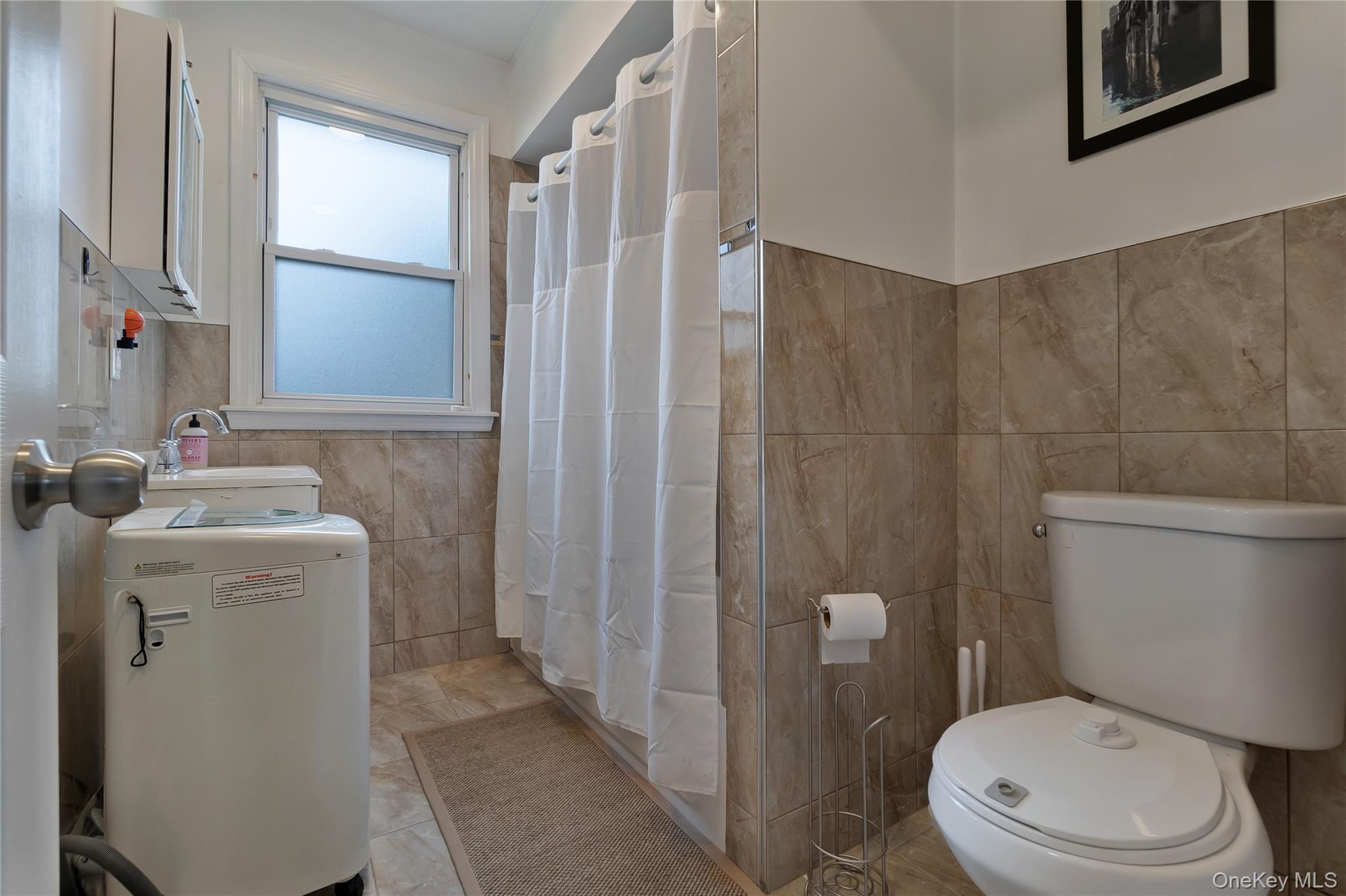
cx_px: 673
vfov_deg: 77.3
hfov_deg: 100.4
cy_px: 448
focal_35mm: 15
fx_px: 561
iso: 800
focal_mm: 10
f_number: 9
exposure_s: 1/25
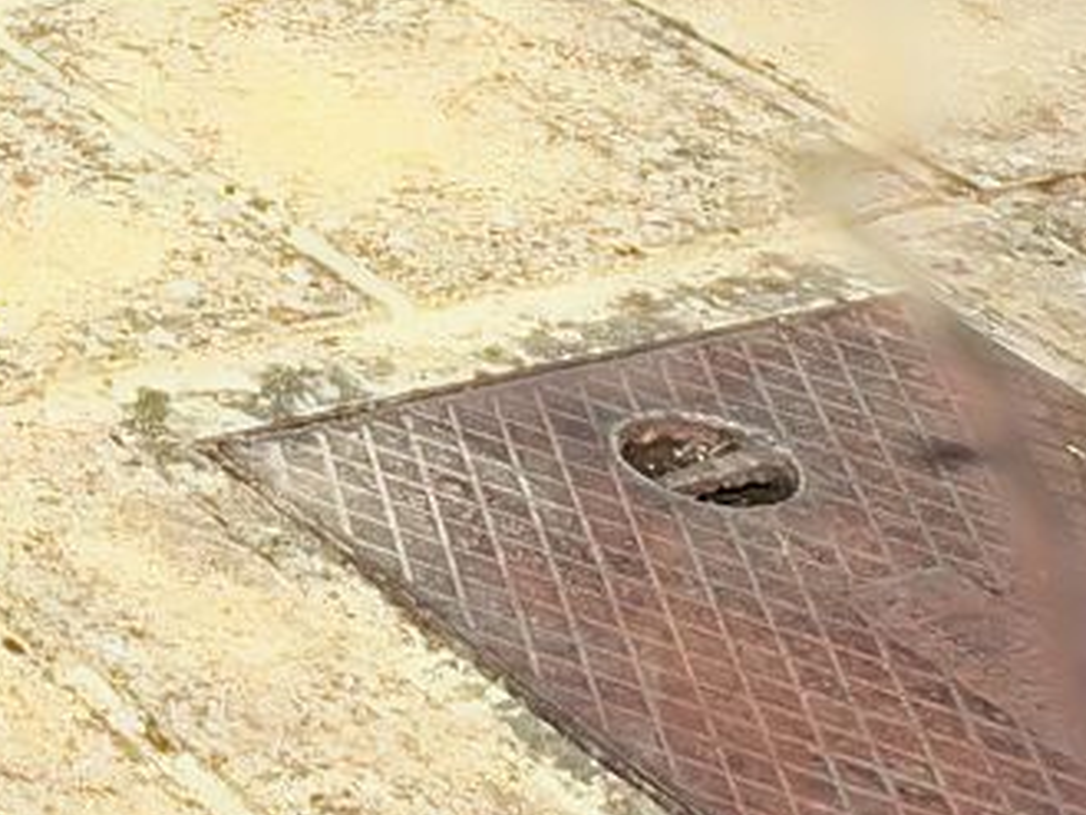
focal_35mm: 143
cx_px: -1367
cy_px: -1515
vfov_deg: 8.8
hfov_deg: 11.7
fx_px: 4488
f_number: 1.8
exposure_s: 1/1250
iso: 50
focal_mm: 5.54
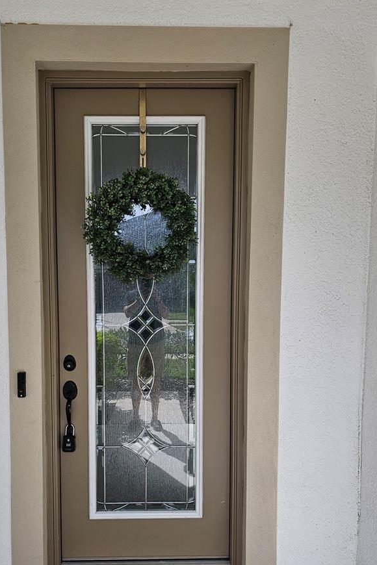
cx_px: 155
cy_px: 332
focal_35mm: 33
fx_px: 518
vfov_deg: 56.9
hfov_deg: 39.8
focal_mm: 6.3
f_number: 1.7
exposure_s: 1/499
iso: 16
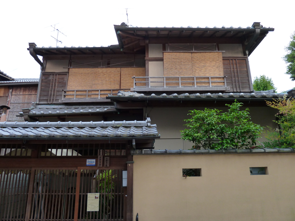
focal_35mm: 25
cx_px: 148
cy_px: 110
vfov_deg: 54.9
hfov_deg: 69.4
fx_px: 213
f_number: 3.3
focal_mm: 4.1
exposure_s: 1/40
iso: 125
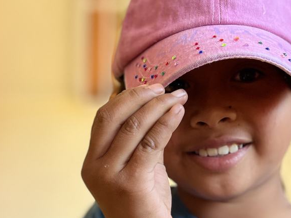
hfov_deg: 27.0
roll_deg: -1.9
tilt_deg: -6.1
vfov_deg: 20.2
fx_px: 605
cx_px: 180
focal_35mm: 72
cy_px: 180
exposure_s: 1/121
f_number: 1.6
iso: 80
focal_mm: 5.1
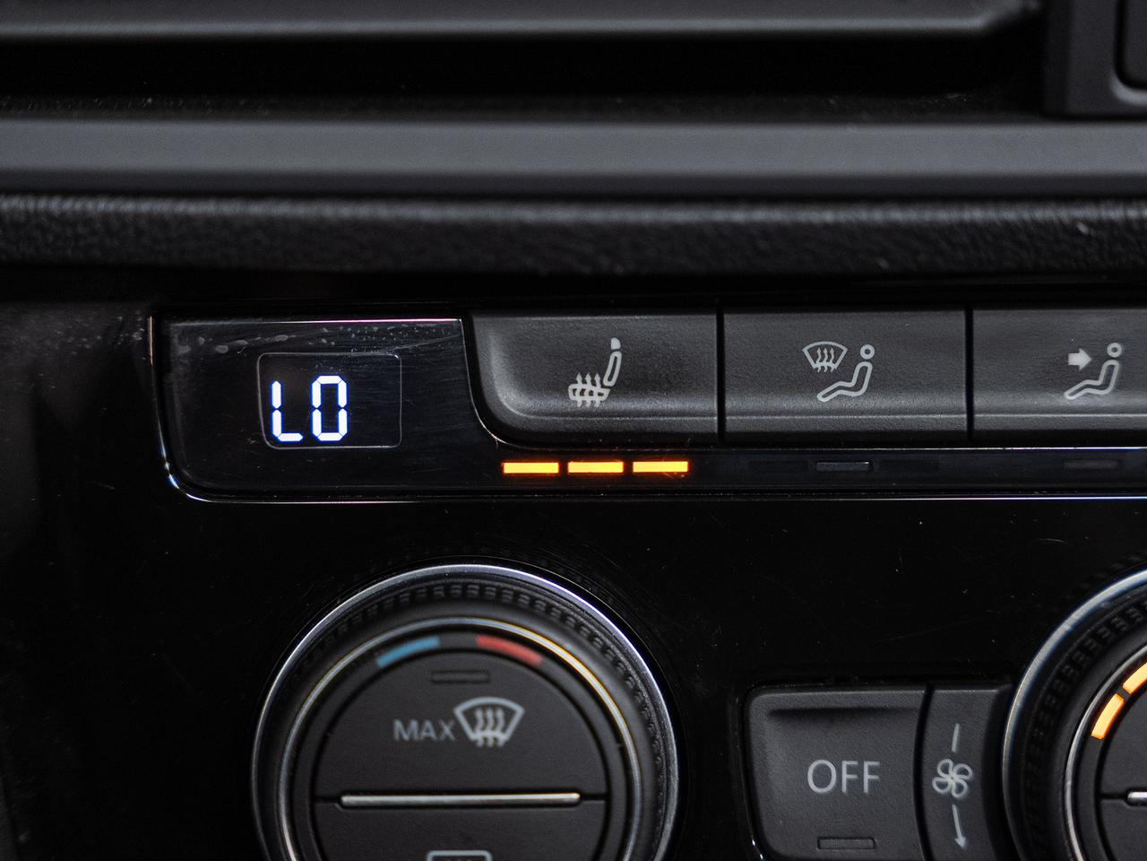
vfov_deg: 17.7
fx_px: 2761
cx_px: 601
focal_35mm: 83
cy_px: 383
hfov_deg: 23.5
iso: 1000
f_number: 3.5
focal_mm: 62.3
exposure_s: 1/40
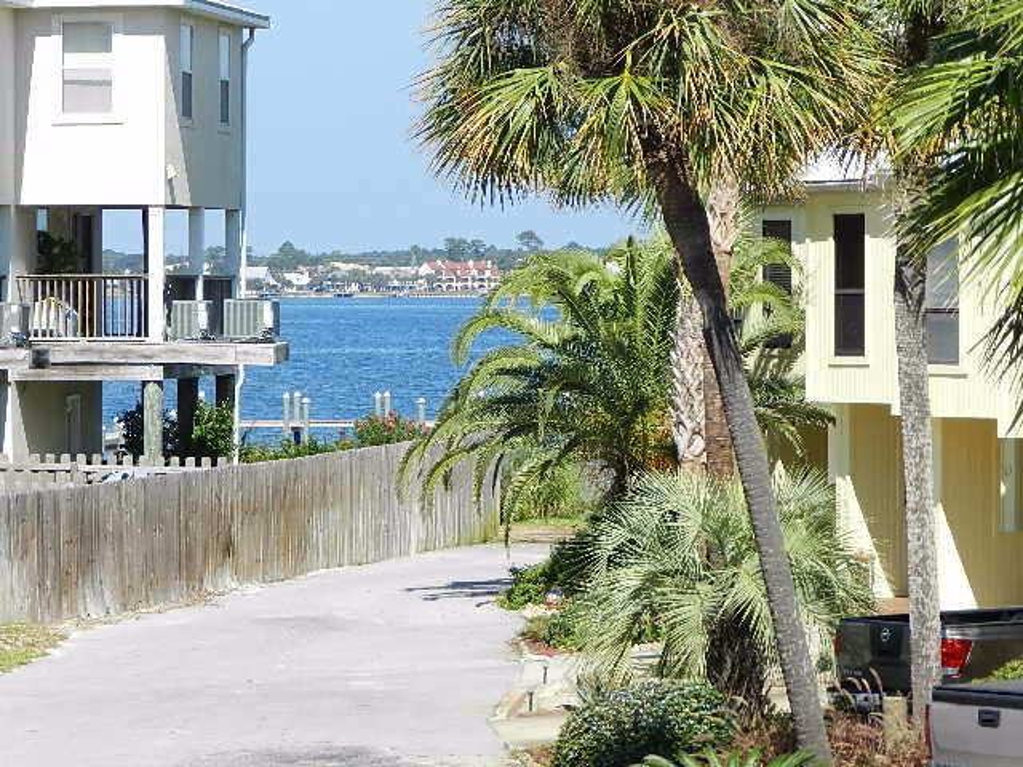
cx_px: 512
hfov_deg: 10.4
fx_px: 5645
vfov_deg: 7.8
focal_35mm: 191
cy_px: 384
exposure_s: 1/500
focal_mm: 34
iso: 160
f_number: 5.5
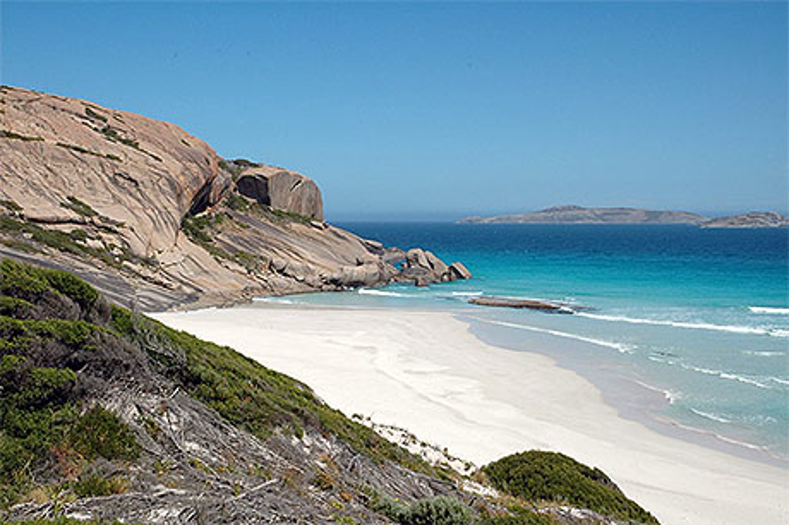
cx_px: 394
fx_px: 1018
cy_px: 262
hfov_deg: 42.4
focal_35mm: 46
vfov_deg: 28.9
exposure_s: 1/200
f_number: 16
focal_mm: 31
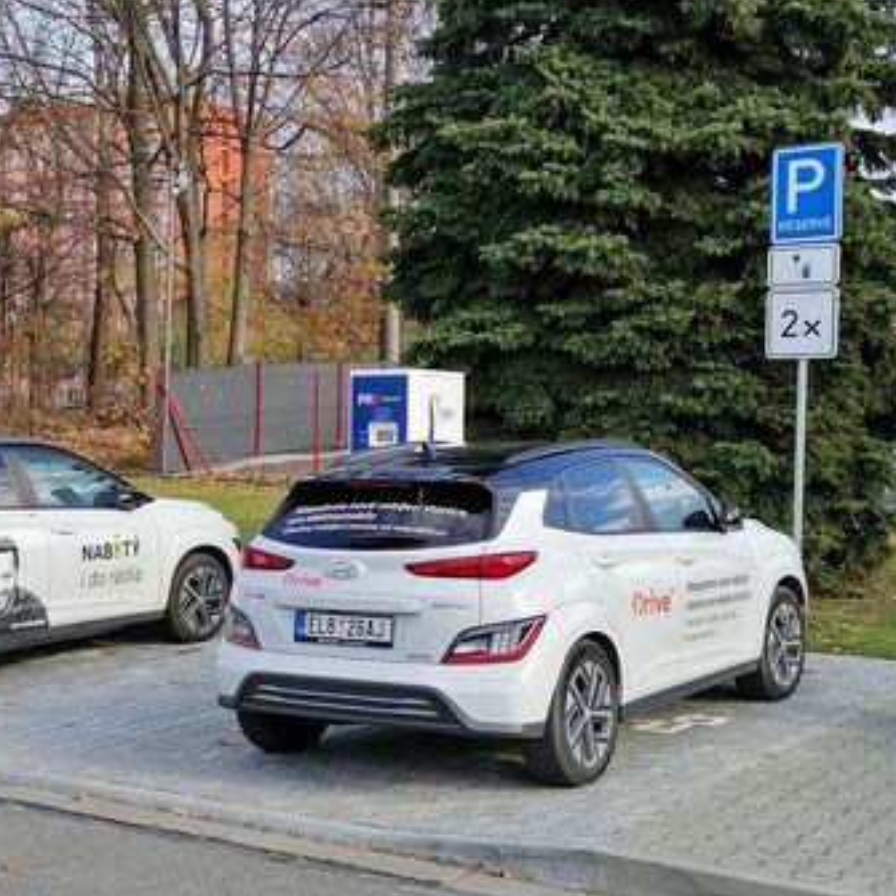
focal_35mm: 59
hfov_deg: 28.8
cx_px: 275
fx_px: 1728
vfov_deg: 29.1
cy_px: 479
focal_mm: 5.3
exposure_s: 1/464
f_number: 1.8
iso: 50
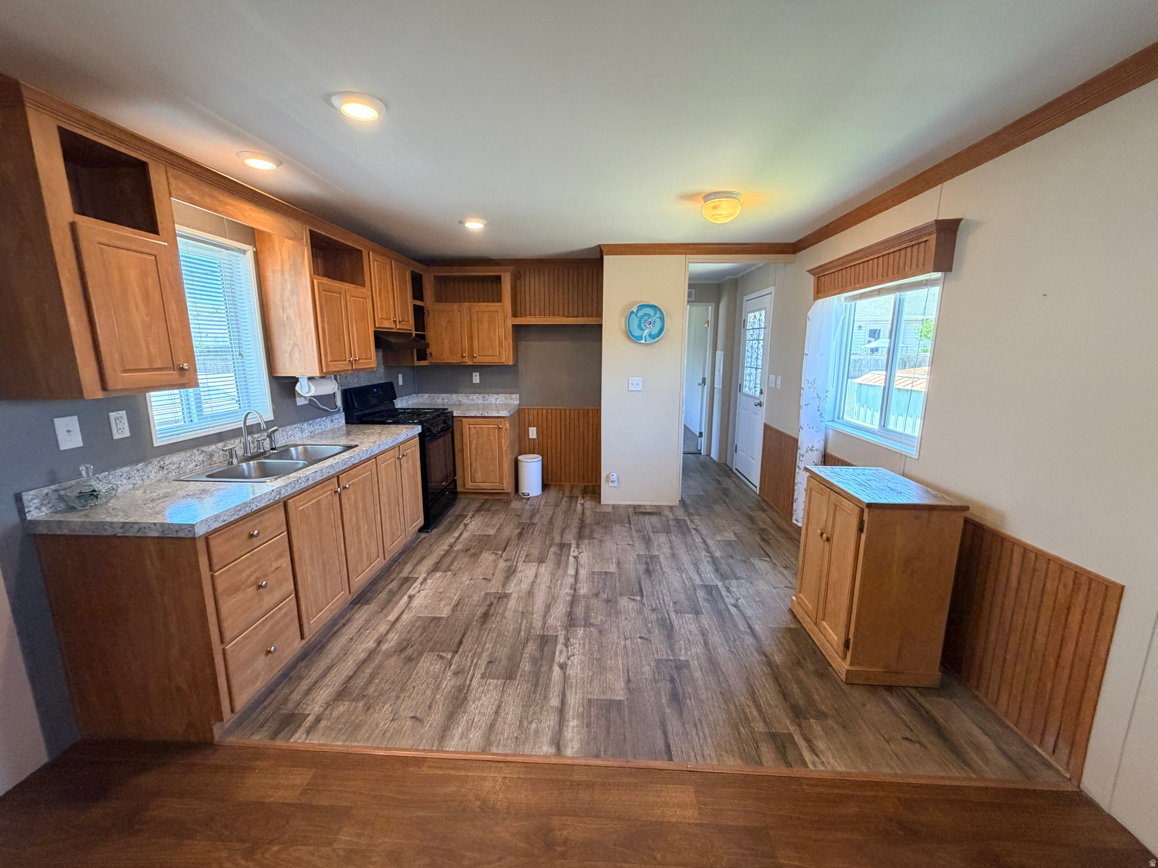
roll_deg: +0.6
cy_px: 434
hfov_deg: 102.1
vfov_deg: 85.7
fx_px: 468
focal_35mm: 14
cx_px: 579
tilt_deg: -9.8
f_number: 2.2
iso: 250
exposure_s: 1/60
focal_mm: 2.22
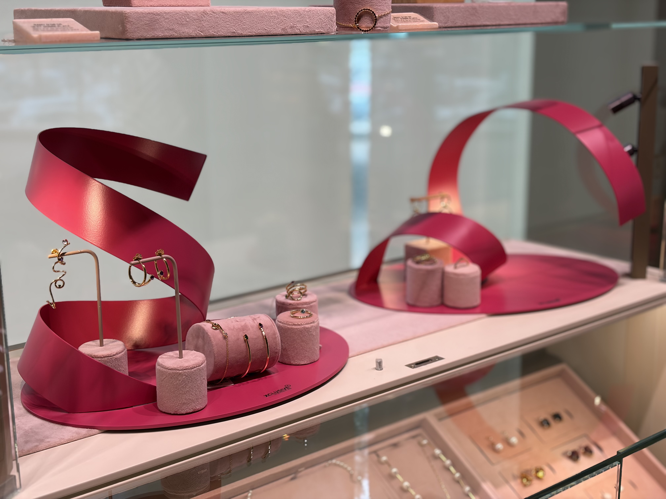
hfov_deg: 36.8
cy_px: 250
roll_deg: +1.1
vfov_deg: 28.0
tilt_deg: -12.6
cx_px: 333
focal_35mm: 52
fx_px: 1000
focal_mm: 5.96
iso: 32
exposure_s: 1/307
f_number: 1.6
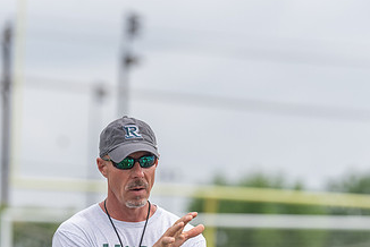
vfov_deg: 3.7
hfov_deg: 5.5
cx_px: 137
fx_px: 3816
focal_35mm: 371
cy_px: 193
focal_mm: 200
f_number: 4
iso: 250
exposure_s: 1/1250
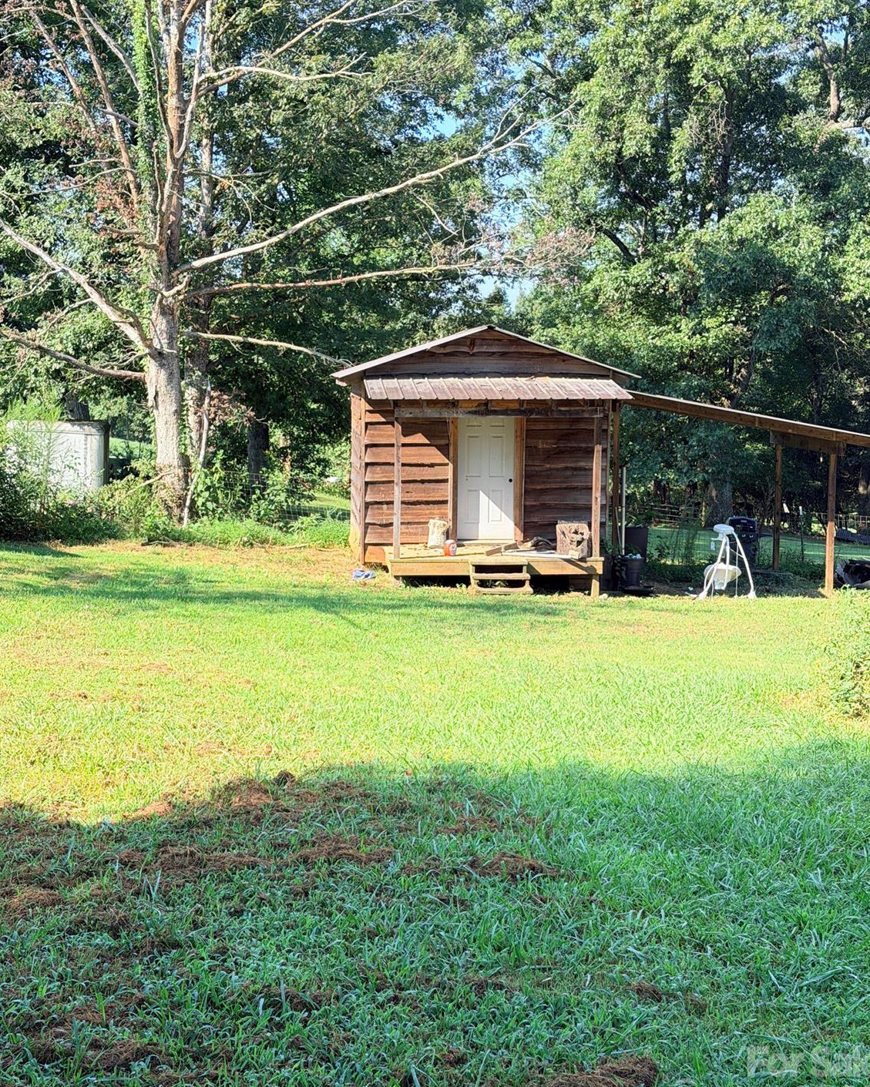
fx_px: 1641
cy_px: 540
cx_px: 442
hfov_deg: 29.7
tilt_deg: -6.8
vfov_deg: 36.7
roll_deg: -0.2
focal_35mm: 51
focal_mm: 6.76
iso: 100
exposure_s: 1/1085
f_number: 1.78
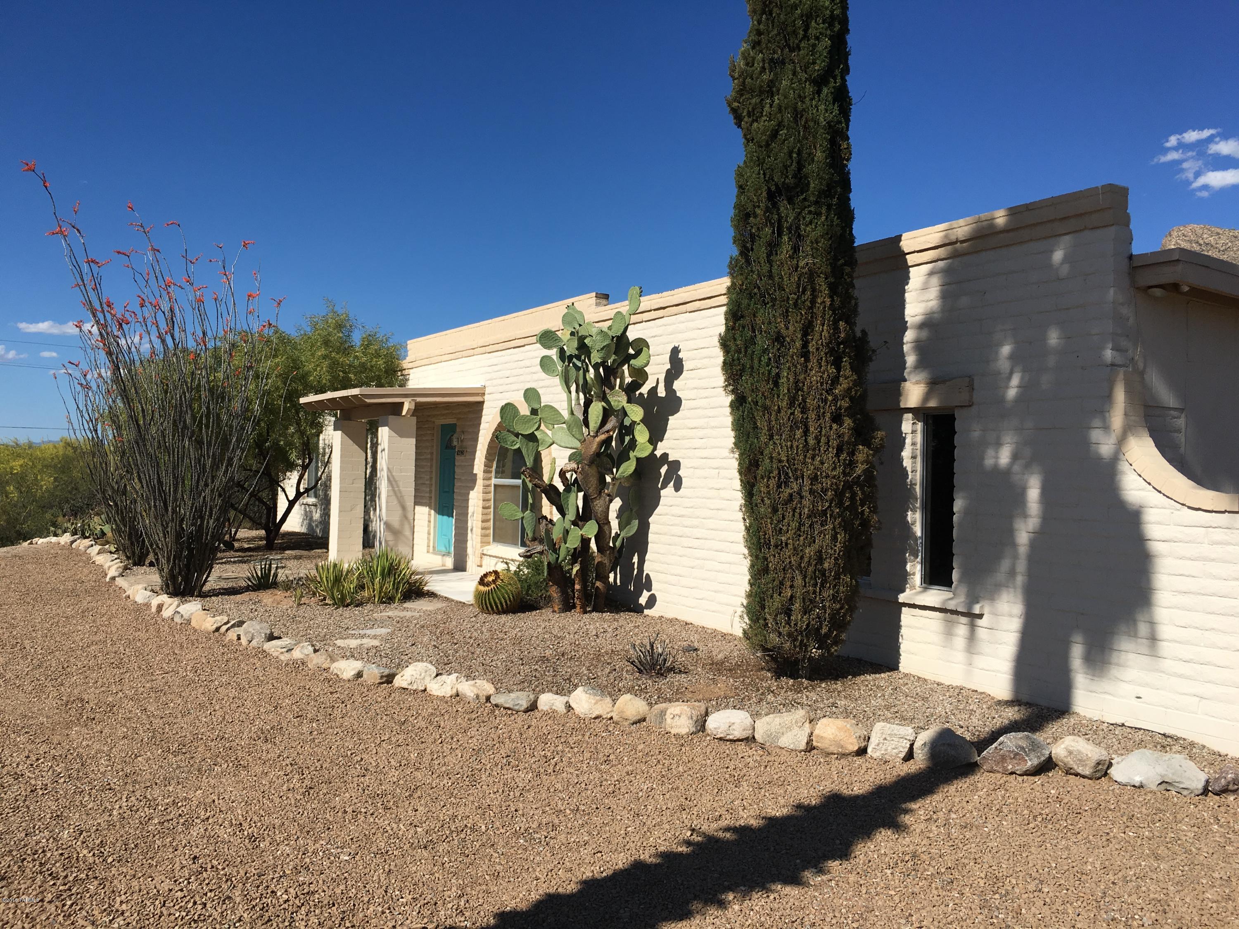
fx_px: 1038
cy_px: 464
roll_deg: -1.9
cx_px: 620
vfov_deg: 48.2
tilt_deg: +1.7
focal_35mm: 29
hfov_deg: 61.7
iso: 25
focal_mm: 4.15
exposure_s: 1/2849
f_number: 2.2
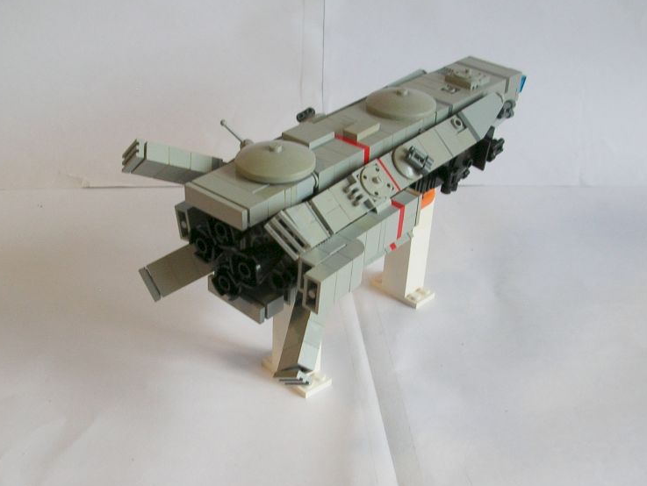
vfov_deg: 37.8
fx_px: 711
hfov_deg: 48.9
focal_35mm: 38
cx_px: 340
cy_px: 227
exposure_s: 1/37.1
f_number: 2.8
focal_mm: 5.8
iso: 50
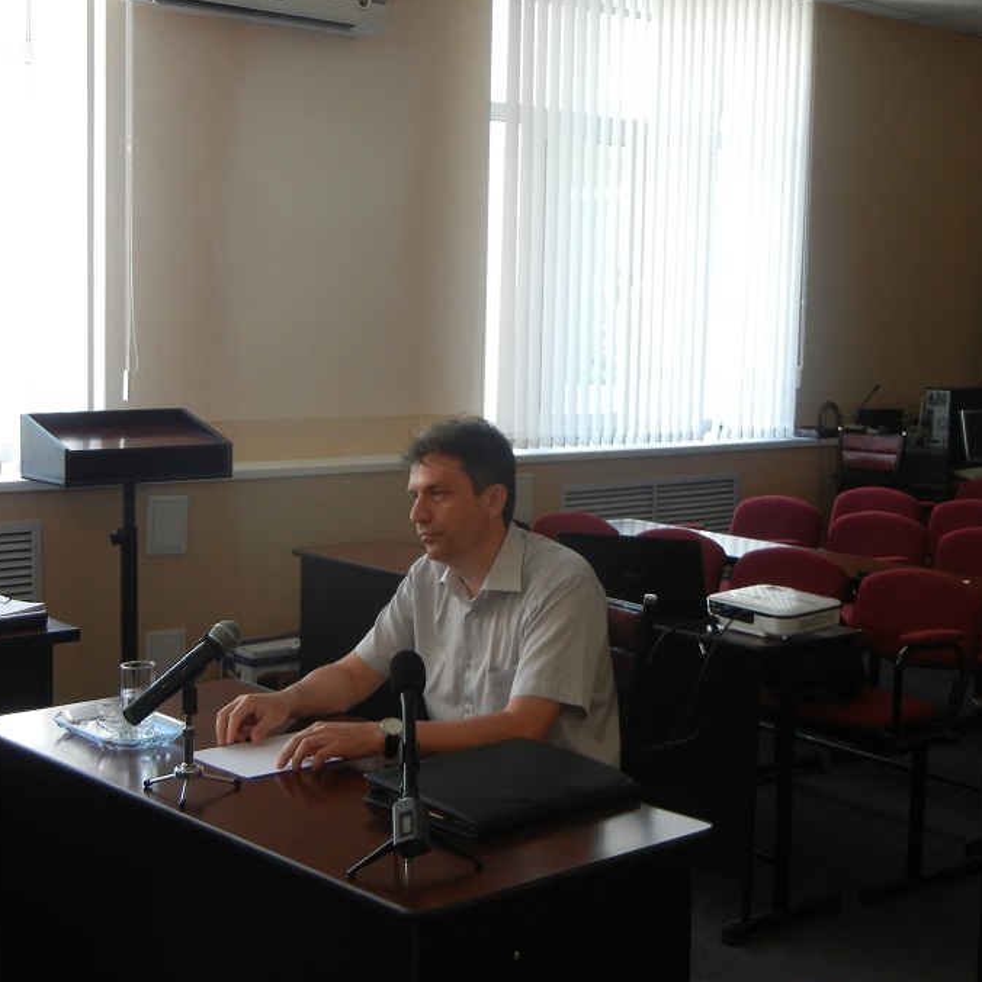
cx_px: 484
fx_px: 1637
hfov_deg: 33.4
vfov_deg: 33.4
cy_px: 494
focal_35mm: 51
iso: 160
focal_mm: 7.1
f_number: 3.7
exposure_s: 1/41
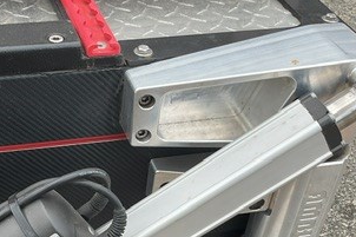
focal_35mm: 64
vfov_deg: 20.3
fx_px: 633
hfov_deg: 31.1
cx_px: 111
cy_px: 256
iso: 16
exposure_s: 1/545
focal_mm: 3
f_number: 1.8
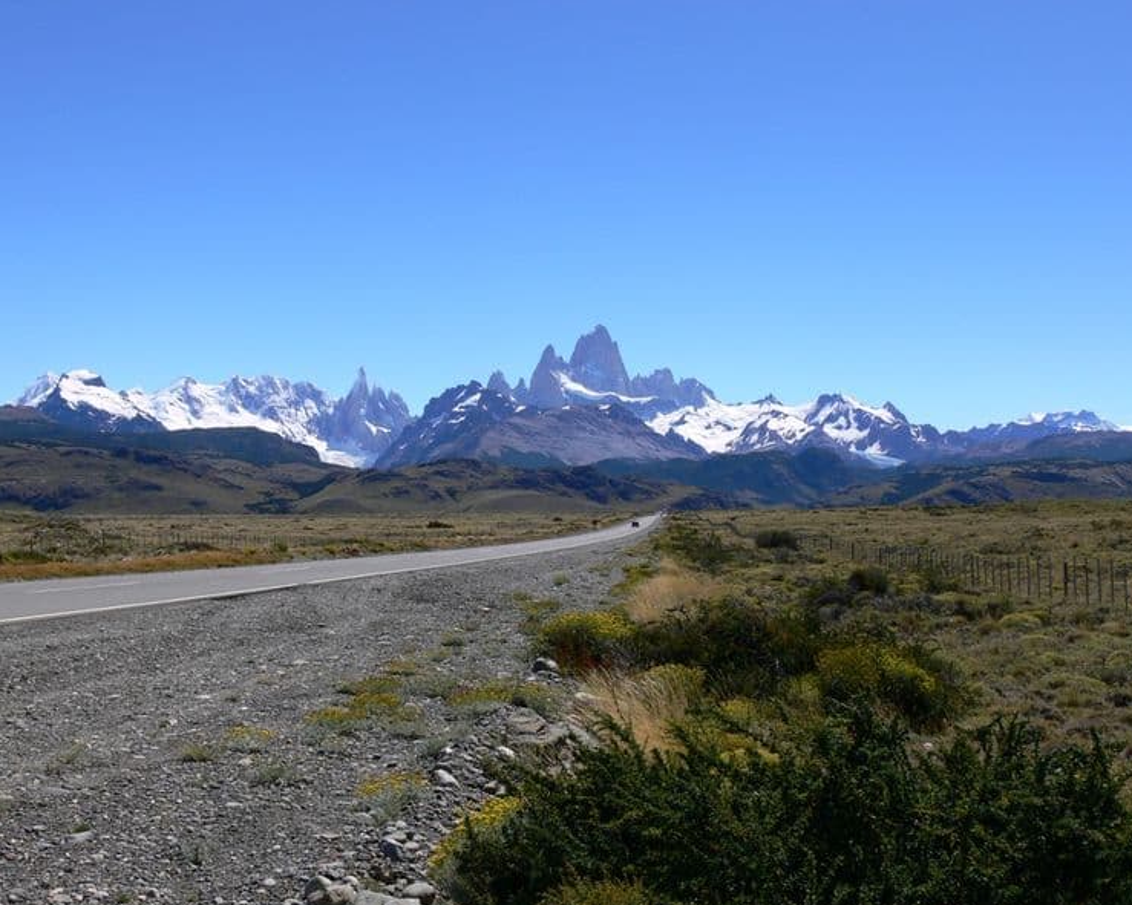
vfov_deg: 40.1
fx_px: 1239
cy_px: 455
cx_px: 538
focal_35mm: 37
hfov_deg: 49.1
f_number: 6.3
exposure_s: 1/400
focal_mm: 7.4
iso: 80
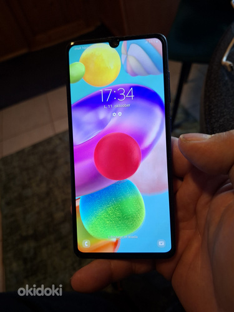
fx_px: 207
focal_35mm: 23
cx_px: 117
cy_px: 156
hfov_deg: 58.9
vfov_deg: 73.9
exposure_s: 1/100
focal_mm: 5.54
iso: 320
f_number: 1.8
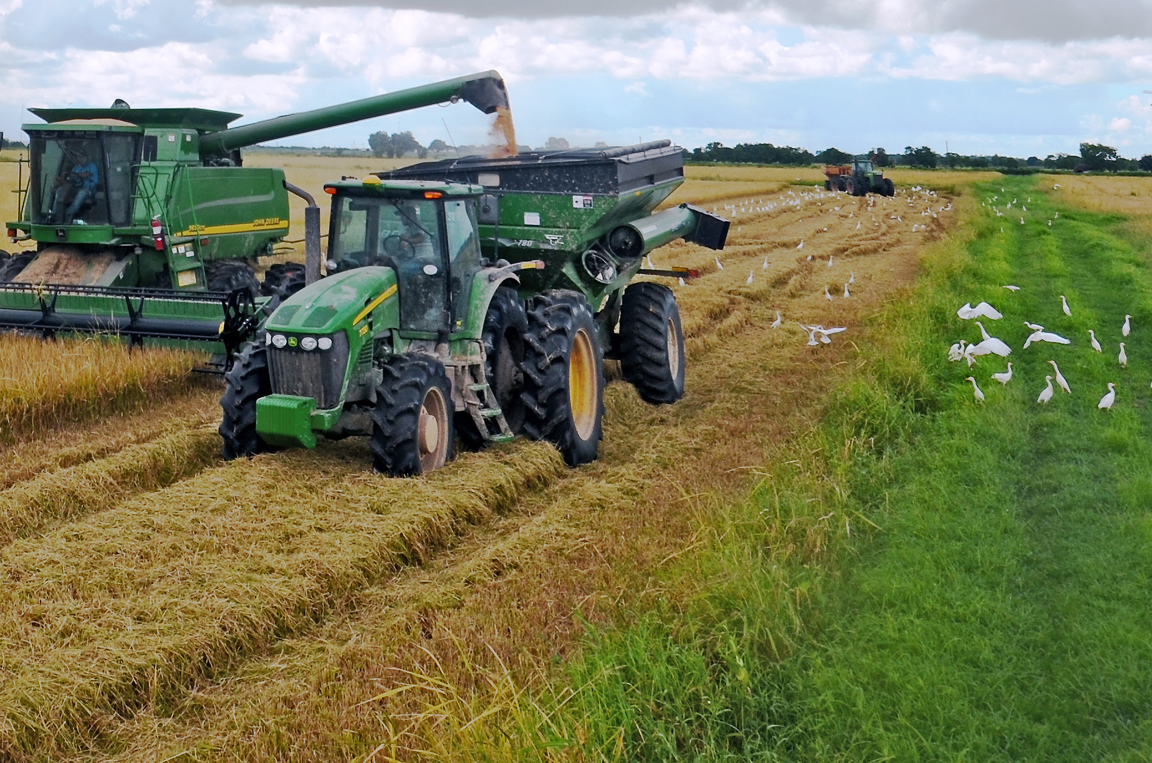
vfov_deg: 24.2
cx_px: 163
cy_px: -249
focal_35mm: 48
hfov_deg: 38.9
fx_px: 1533
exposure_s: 1/250
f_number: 8
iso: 100
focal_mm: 12
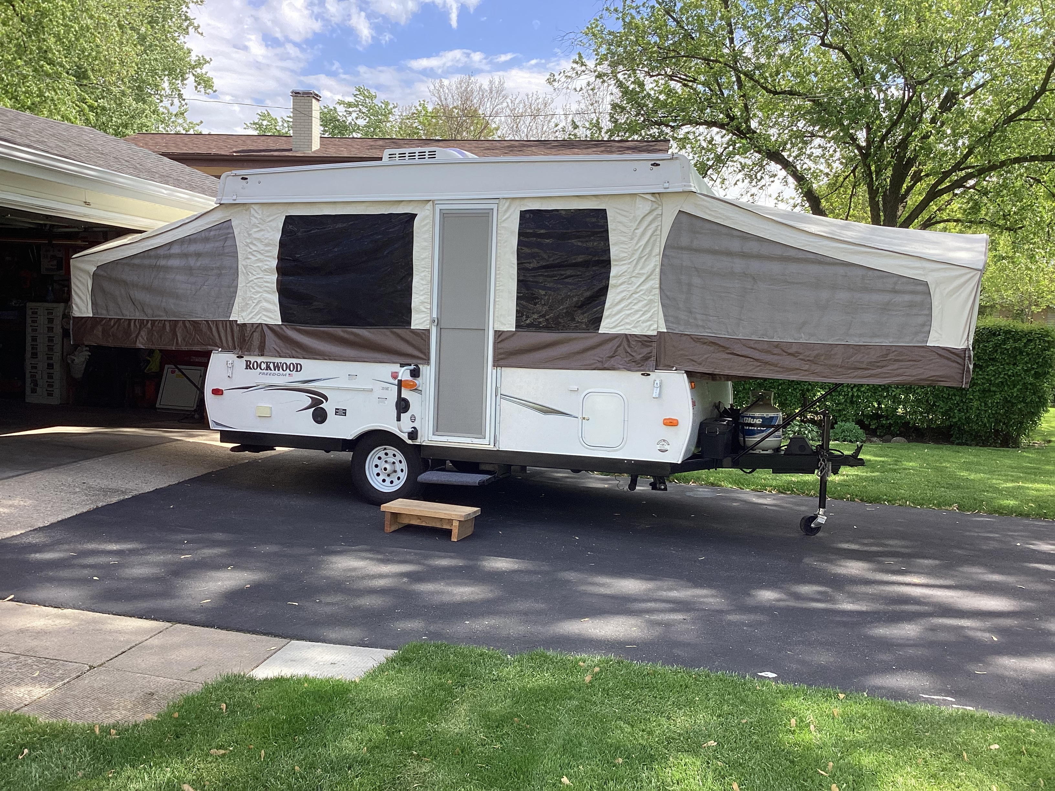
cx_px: 528
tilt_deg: -6.0
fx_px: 945
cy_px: 396
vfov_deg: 45.4
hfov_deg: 58.4
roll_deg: -1.8
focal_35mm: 31
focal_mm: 3.3
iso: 25
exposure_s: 1/381
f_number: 2.4
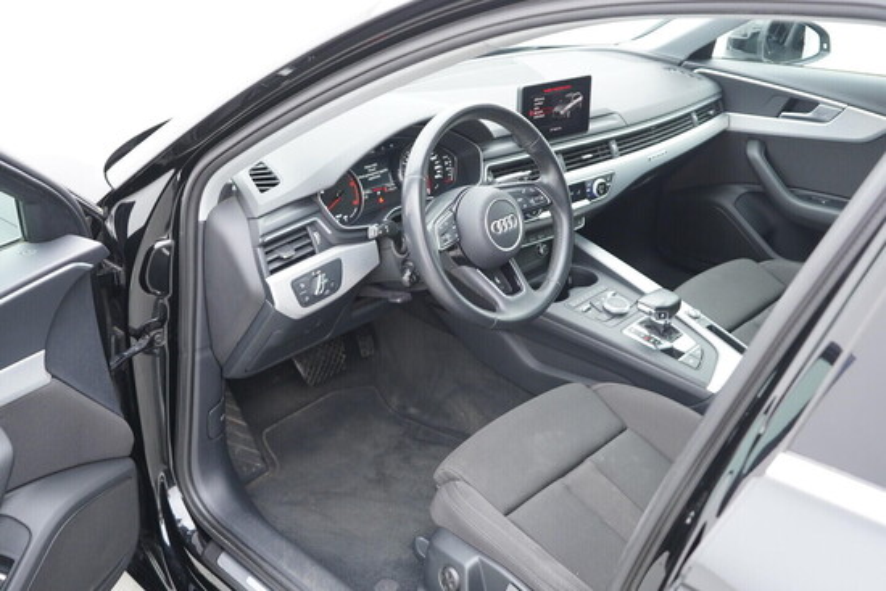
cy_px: 296
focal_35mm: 36
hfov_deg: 53.1
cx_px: 443
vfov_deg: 36.9
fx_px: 886
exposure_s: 1/40
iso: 400
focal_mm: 24
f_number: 2.8
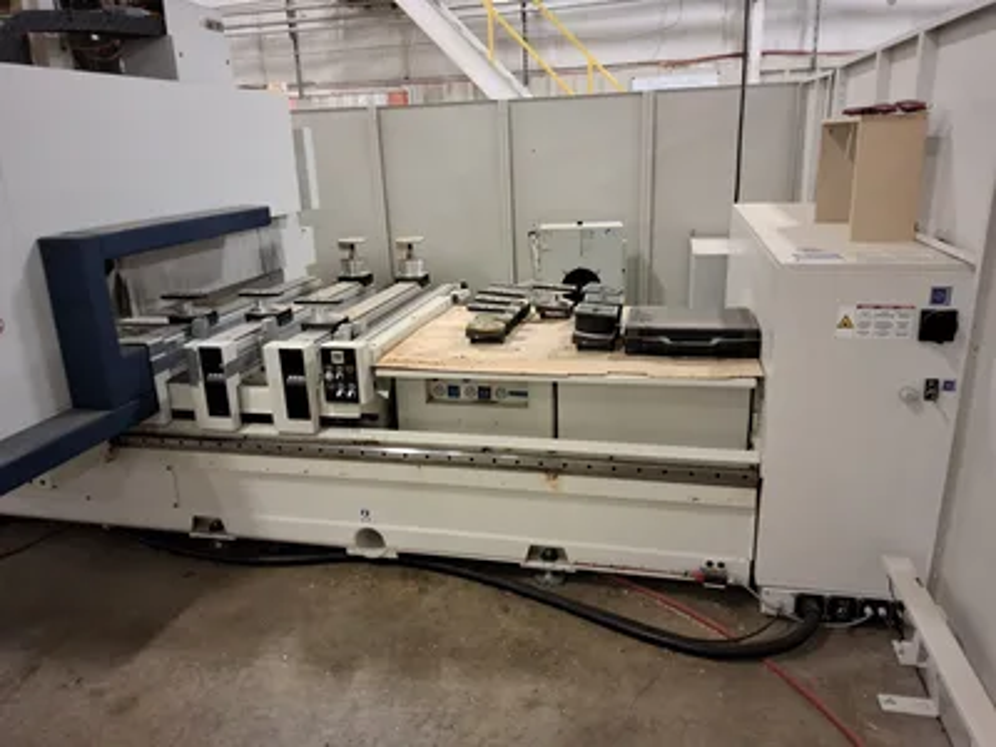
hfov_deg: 69.4
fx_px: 719
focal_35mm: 25
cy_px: 374
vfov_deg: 54.9
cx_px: 498
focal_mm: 3.08
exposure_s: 1/20
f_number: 2
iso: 400
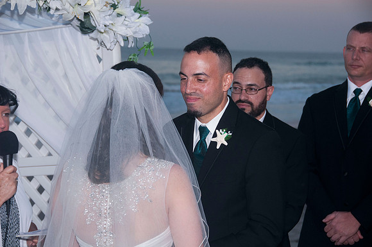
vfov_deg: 12.1
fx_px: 1161
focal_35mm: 112
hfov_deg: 18.2
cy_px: 124
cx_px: 186
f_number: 7.1
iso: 400
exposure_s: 1/250
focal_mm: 75
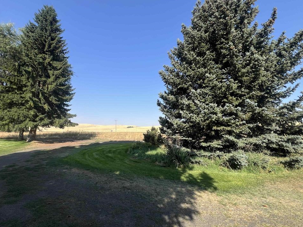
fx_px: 123
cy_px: 113
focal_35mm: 14
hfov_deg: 102.0
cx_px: 145
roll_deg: -1.1
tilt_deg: +8.5
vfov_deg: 85.7
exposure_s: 1/1597
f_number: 1.8
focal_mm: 1.57
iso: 32
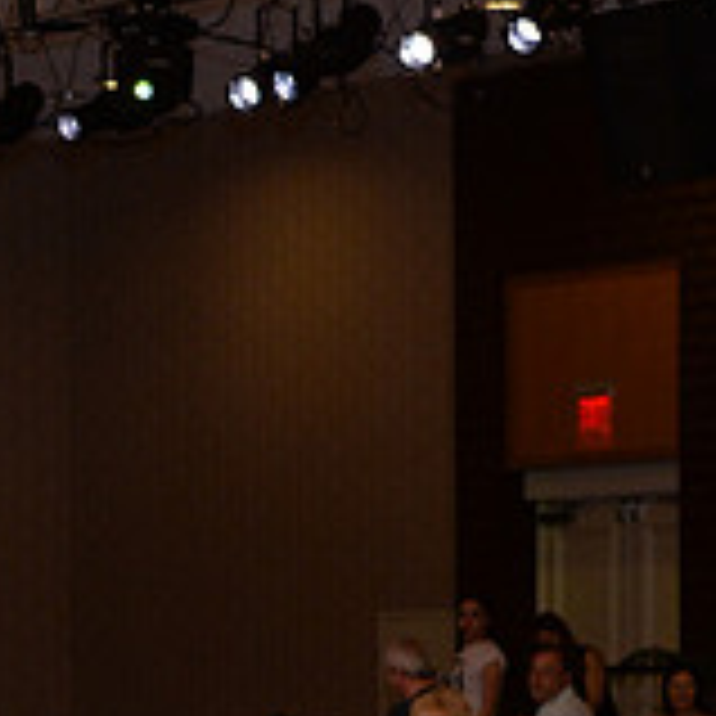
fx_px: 5078
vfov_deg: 7.8
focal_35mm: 217
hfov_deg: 8.0
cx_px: -133
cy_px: 1216
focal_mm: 70
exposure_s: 1/250
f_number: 6.3
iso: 2000
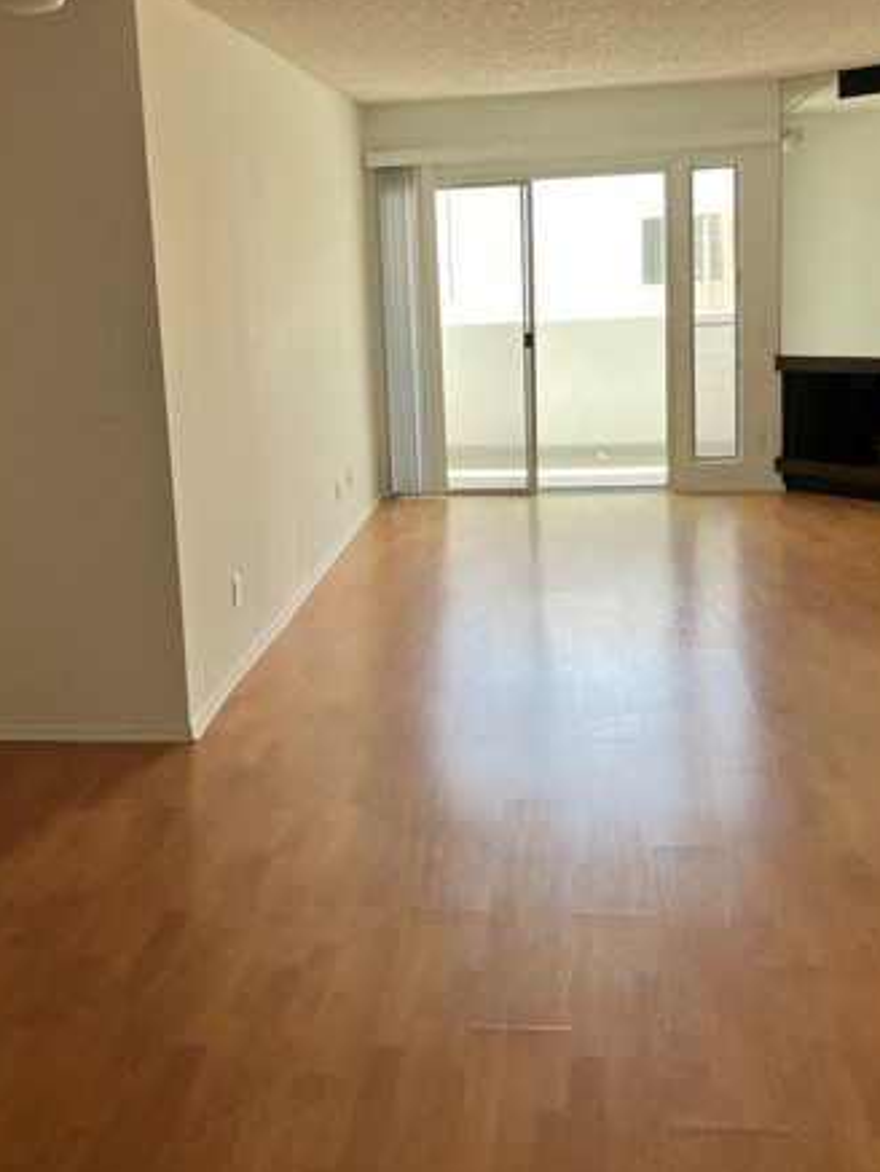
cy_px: 499
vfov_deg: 45.6
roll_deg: +3.0
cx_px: 357
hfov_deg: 35.0
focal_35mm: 41
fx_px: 1389
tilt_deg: -9.6
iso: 50
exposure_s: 1/121
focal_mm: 3.99
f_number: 1.8
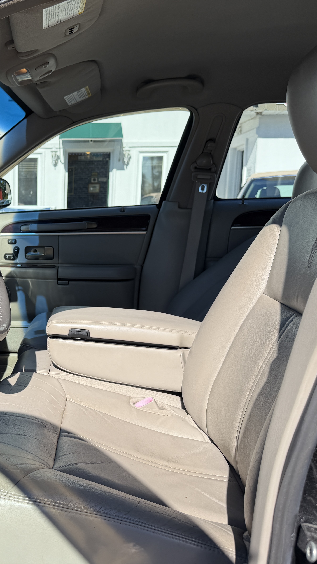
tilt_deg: -7.6
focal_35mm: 35
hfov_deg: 31.9
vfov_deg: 56.6
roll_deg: -0.3
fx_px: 523
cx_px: 25
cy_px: 283
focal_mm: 6.76
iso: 80
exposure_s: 1/2907
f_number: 1.78
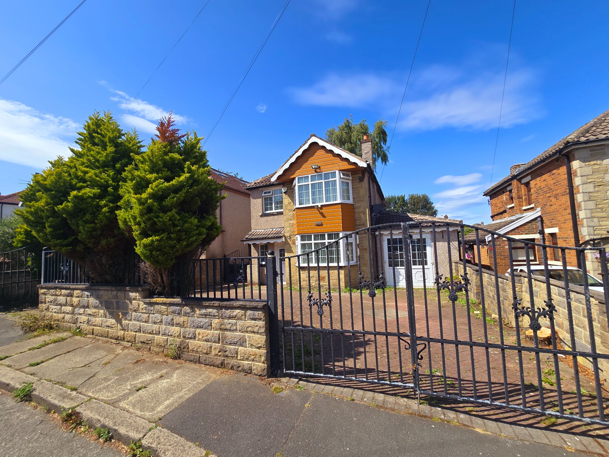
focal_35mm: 13
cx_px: 304
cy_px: 228
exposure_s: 1/2175
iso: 50
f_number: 2.2
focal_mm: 2.2
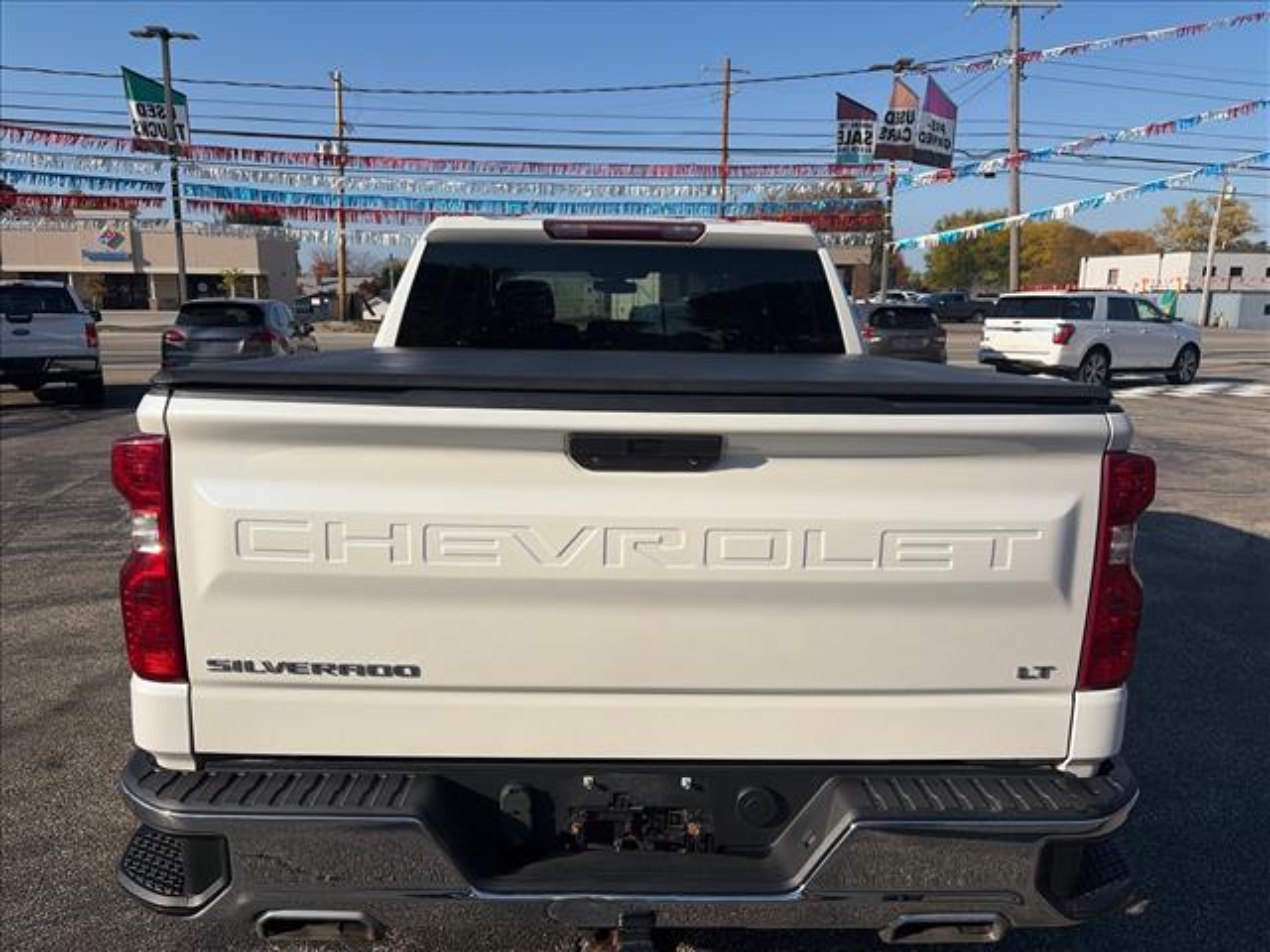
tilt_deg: -12.4
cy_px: 476
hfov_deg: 67.3
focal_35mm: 26
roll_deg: +0.3
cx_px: 635
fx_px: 954
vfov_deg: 53.1
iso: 64
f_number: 1.6
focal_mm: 5.96
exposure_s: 1/6993
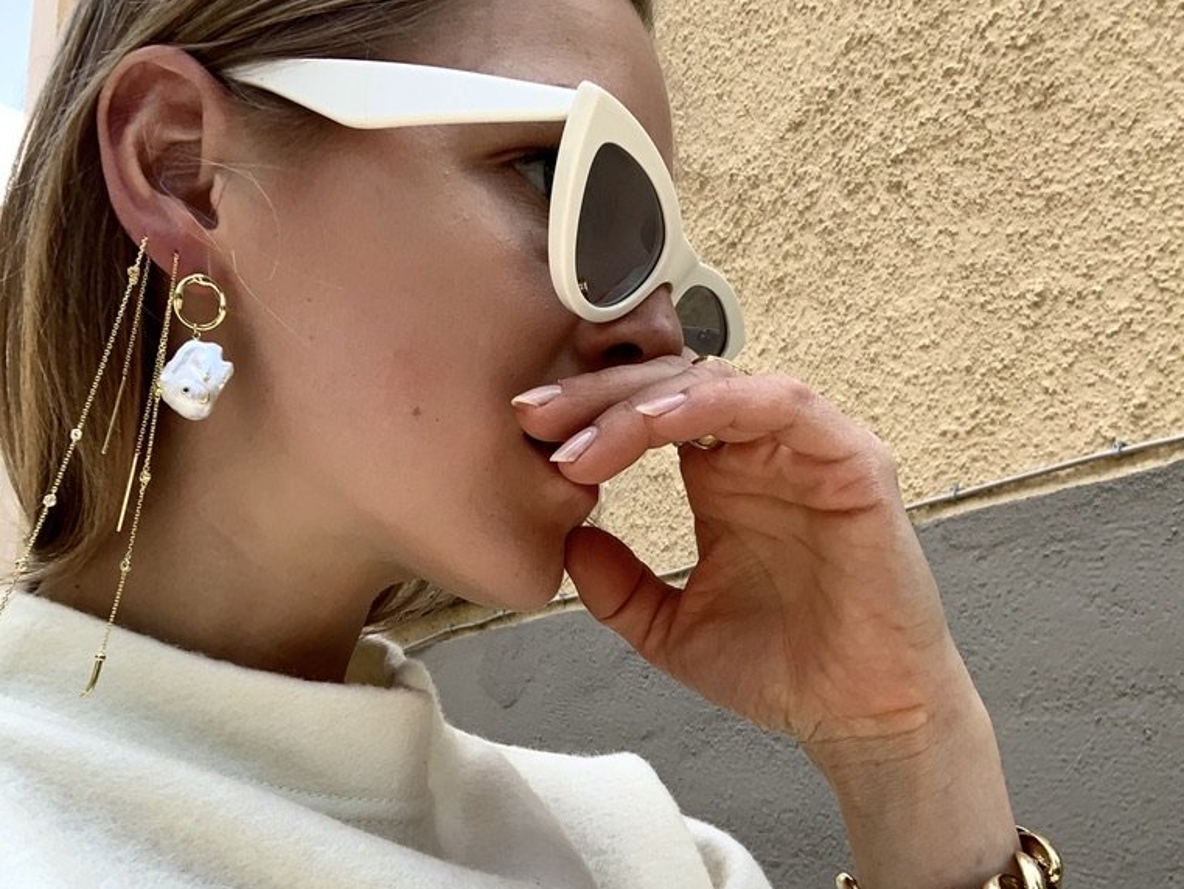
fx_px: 1471
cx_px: 595
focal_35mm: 43
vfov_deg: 33.3
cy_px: 600
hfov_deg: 43.8
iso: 16
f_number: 2.2
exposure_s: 1/261
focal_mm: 2.87
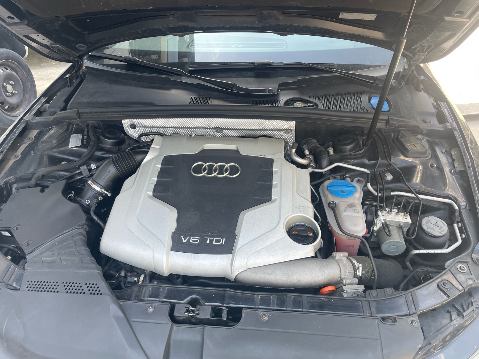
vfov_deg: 53.1
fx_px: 360
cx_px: 240
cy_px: 180
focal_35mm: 26
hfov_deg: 67.3
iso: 40
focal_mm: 4.2
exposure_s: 1/121
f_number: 1.6
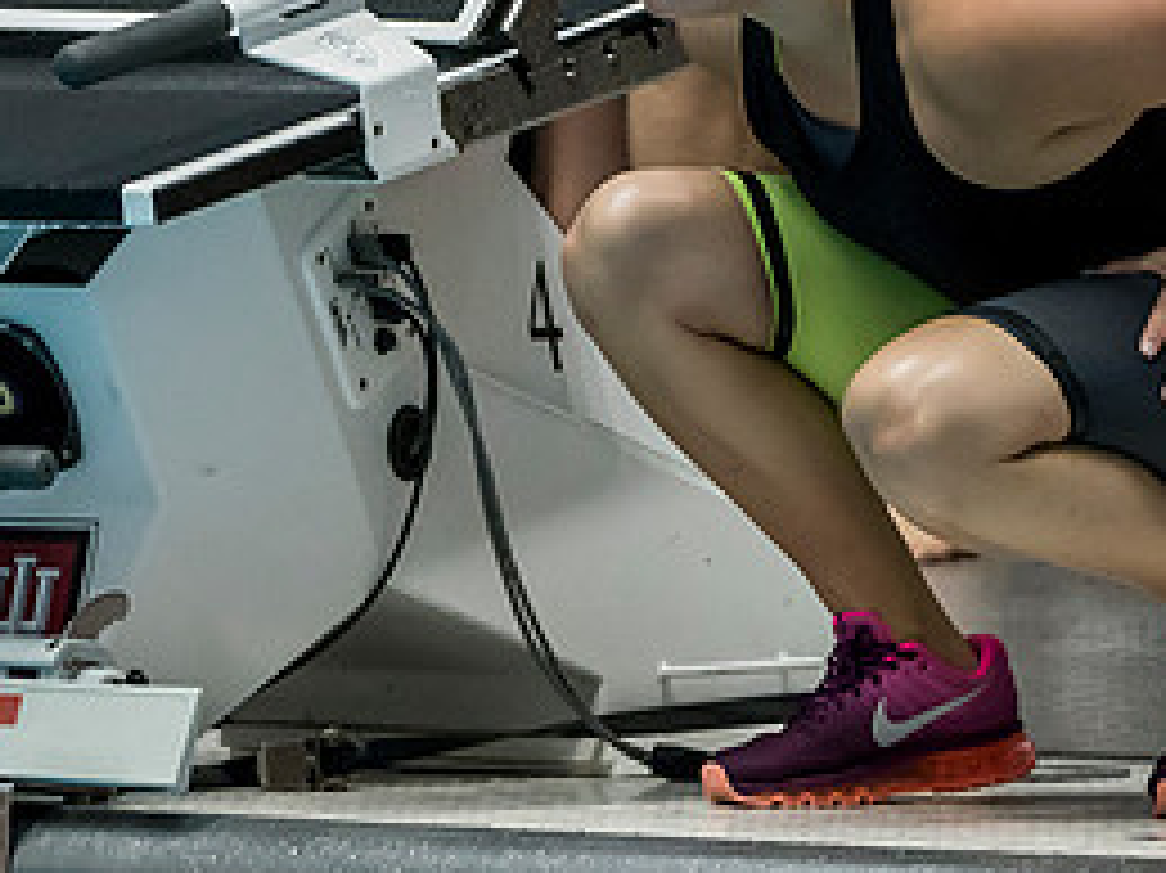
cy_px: 142
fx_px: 30200
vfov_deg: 1.7
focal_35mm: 897
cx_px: 108
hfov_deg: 2.2
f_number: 2.8
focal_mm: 200
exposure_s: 1/1000
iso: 3200
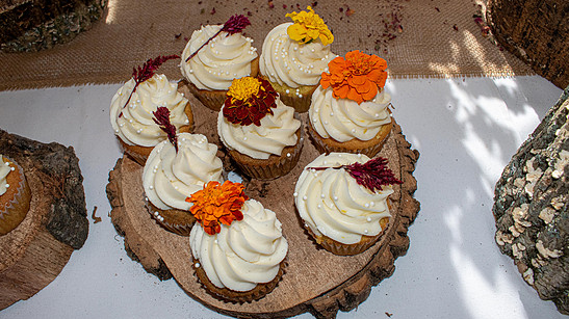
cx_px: 268
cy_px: 147
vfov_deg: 38.9
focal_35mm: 30
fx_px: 452
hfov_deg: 64.3
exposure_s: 1/125
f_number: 5.6
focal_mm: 18
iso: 560
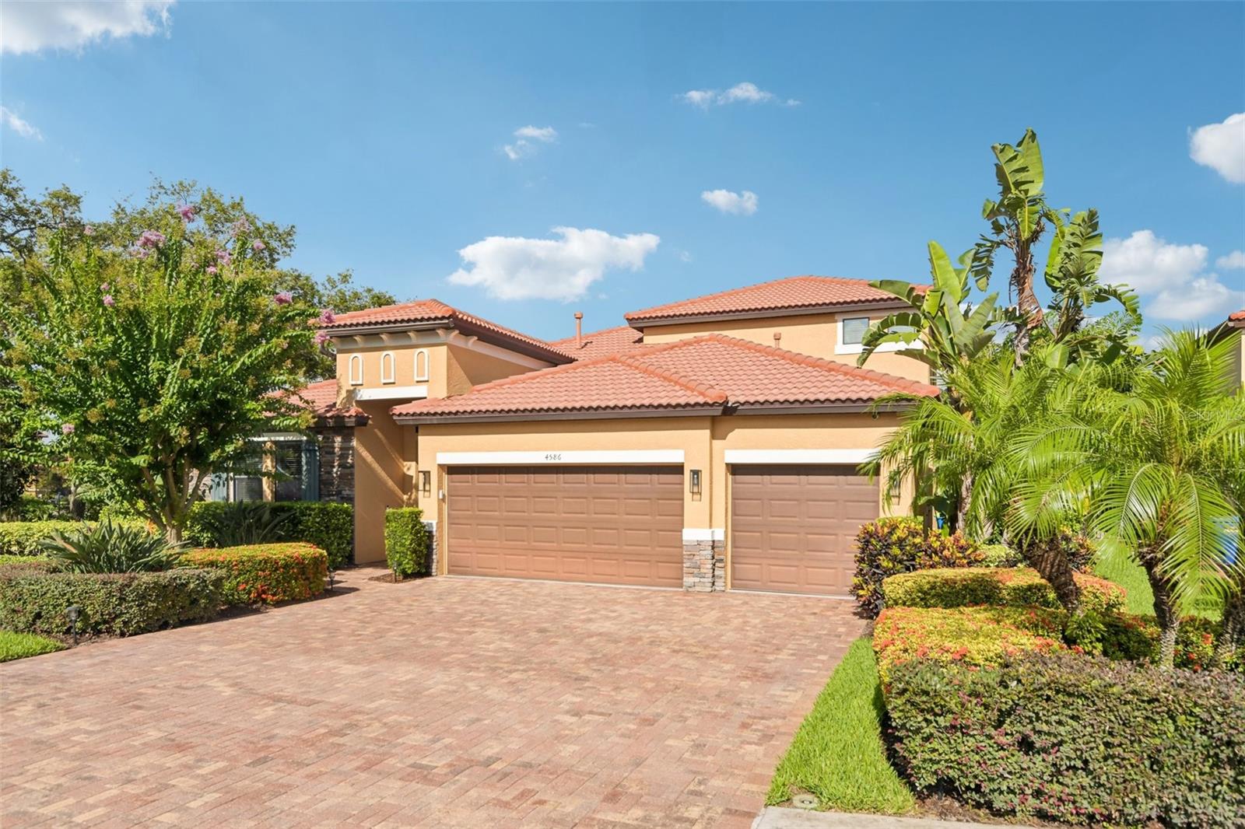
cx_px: 622
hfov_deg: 78.6
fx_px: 761
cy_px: 414
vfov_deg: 57.2
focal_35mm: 22
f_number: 8
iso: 400
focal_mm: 22
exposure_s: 1/1600
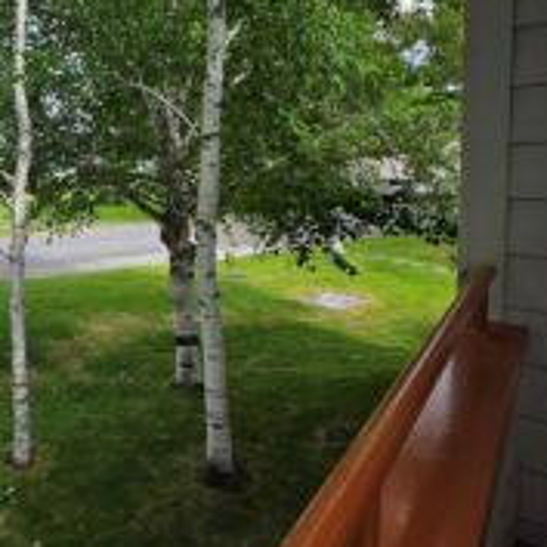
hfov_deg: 51.4
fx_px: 465
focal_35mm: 26
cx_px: 25
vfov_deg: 60.2
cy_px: 207
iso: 40
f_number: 1.9
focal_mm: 2.2
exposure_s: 1/1157
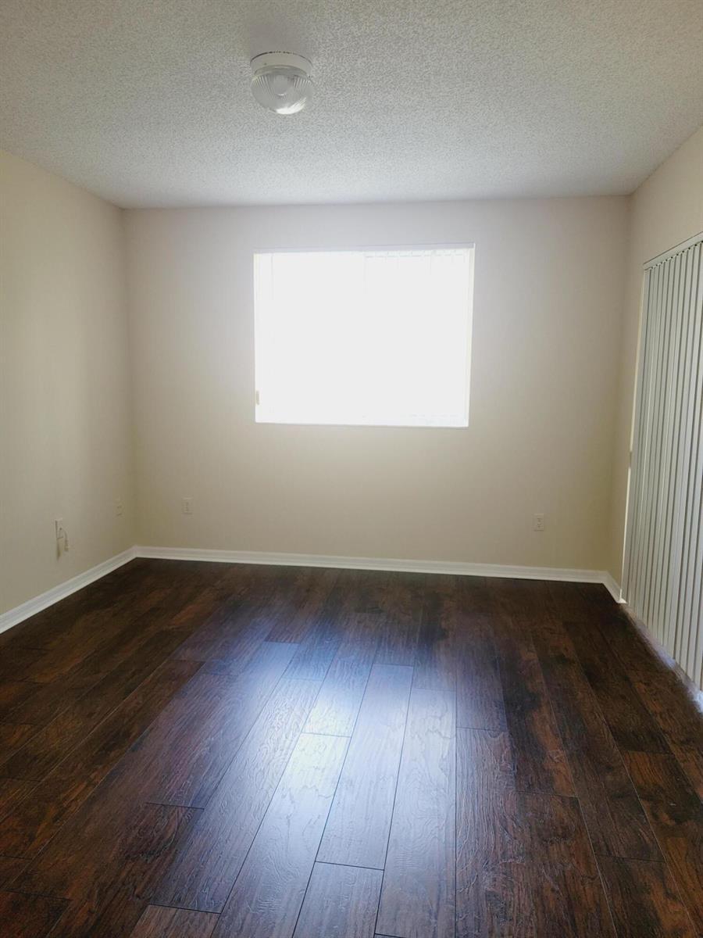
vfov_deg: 71.6
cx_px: 352
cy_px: 469
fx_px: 650
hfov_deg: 56.8
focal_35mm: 24
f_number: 1.8
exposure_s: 1/120
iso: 80
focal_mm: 6.7
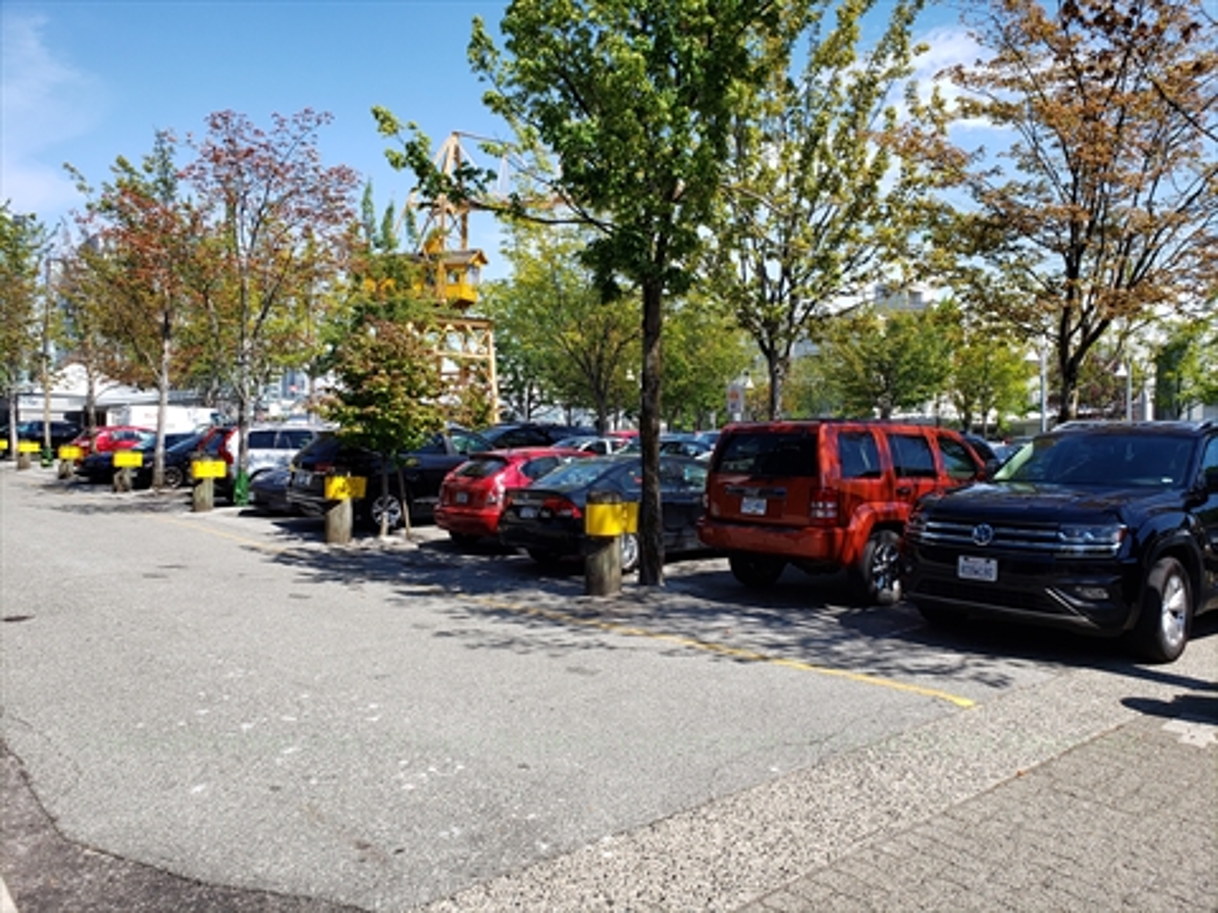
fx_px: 915
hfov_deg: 67.3
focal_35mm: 26
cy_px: 456
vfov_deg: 53.1
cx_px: 609
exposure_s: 1/871
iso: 50
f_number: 2.4
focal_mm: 4.3
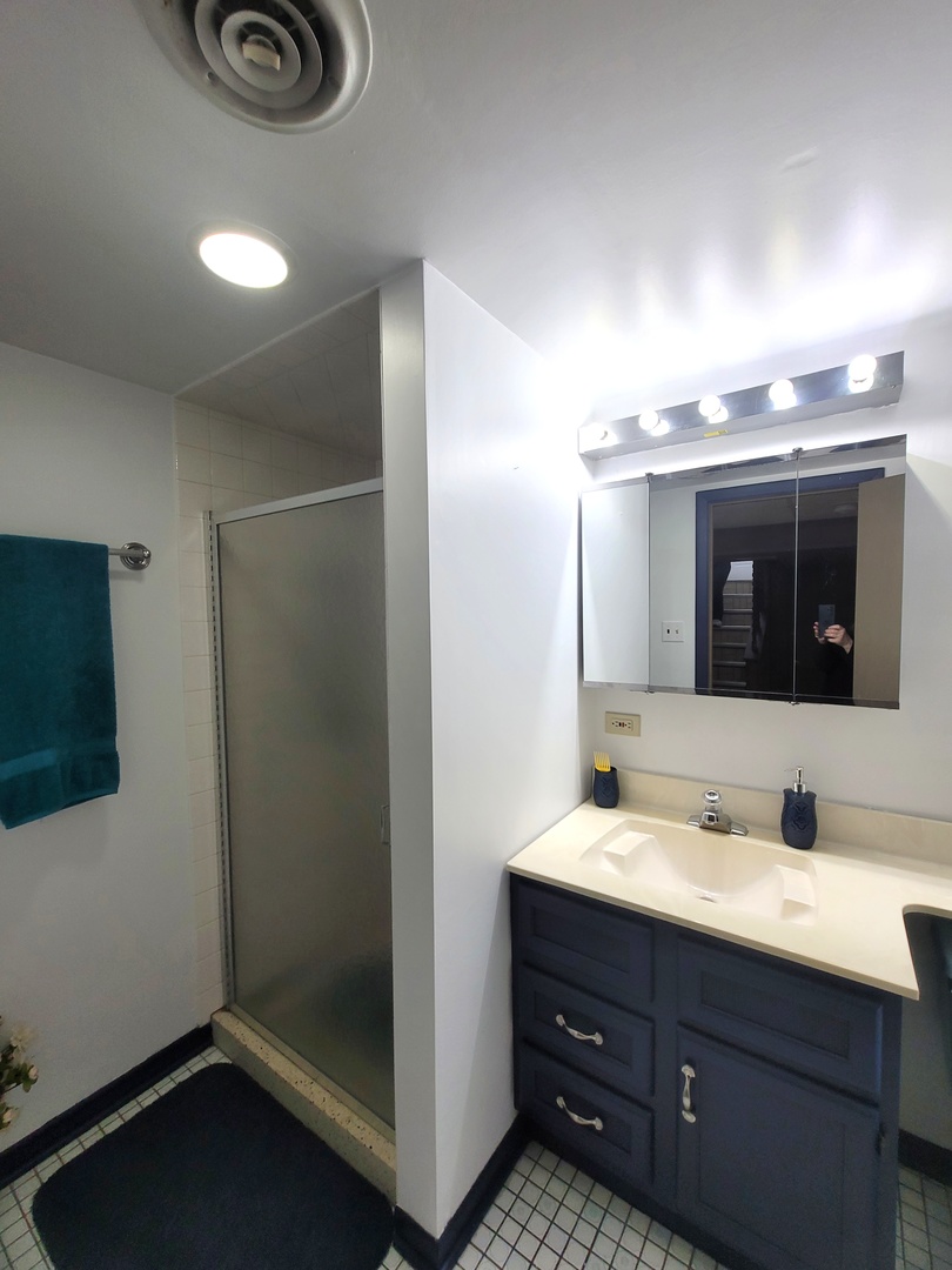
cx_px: 476
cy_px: 635
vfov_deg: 106.2
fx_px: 477
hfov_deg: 89.9
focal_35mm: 13
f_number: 2.2
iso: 100
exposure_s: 1/60
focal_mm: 2.2
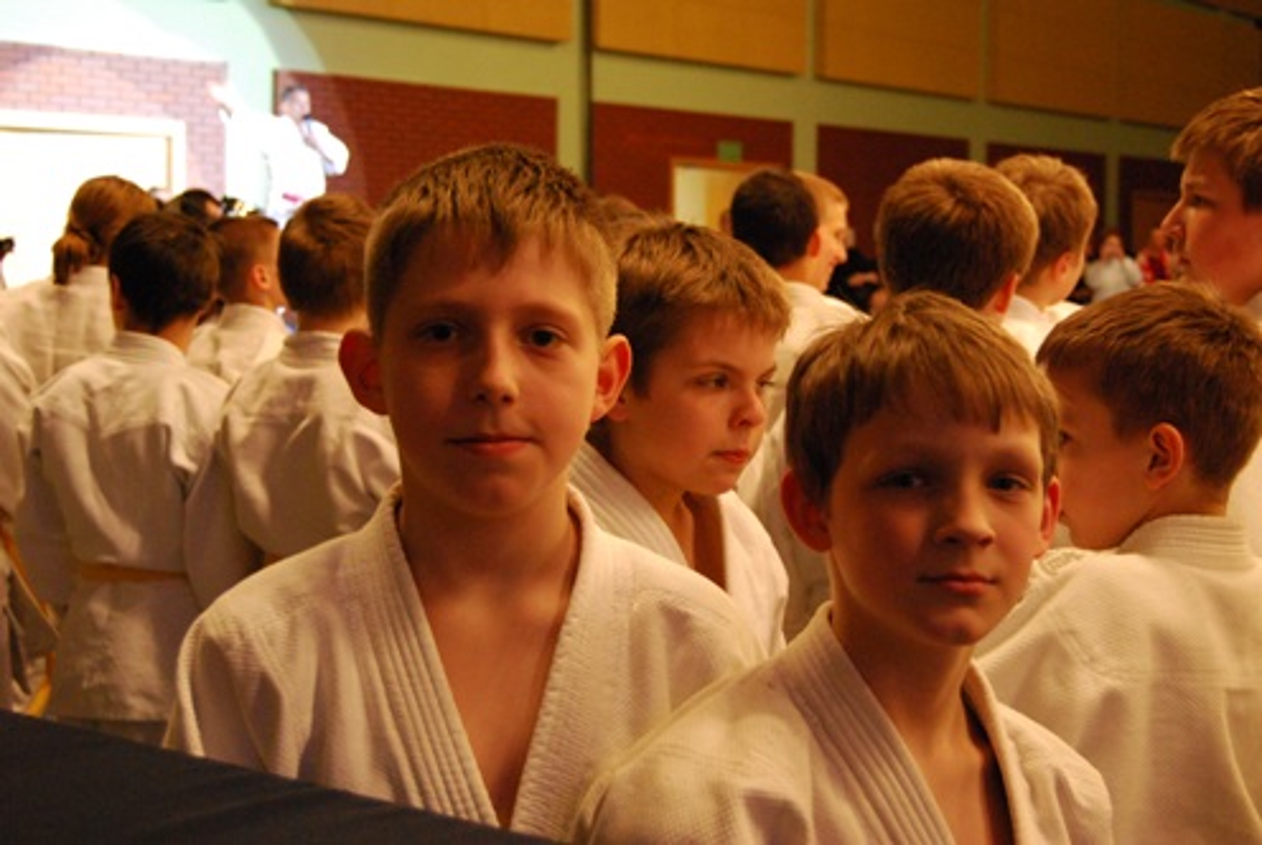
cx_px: 631
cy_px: 422
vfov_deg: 28.1
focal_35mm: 48
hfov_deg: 41.1
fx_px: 1685
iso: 1600
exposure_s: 1/60
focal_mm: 32
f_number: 4.5
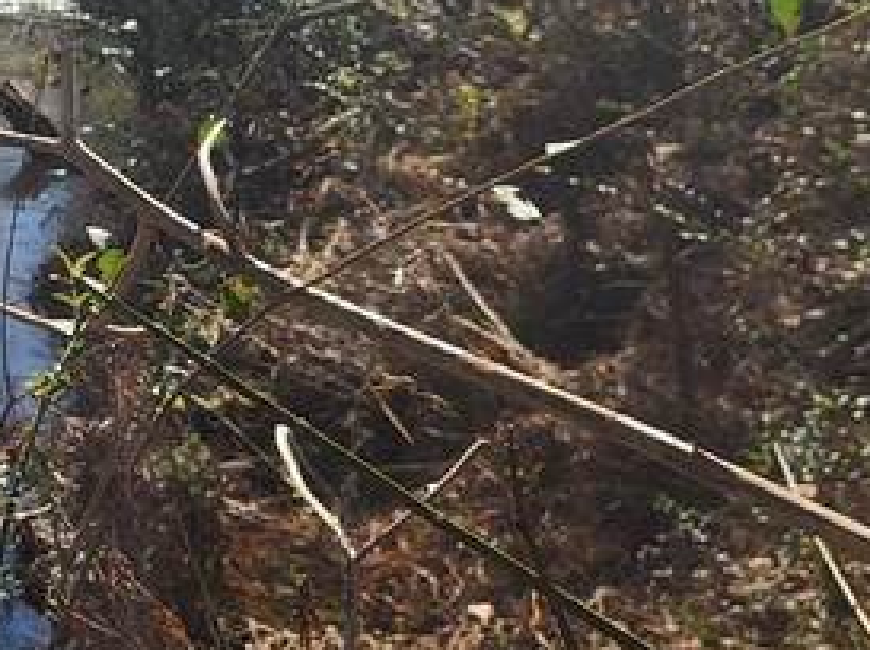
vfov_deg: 13.0
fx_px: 2711
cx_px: -934
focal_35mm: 108
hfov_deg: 14.6
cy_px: -319
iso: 20
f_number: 1.8
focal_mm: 5.4
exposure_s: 1/1258
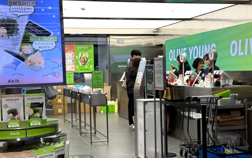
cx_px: 137
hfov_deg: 32.9
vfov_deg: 21.0
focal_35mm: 62
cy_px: 80
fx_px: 426
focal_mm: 6.76
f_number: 1.78
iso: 64
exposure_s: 1/400
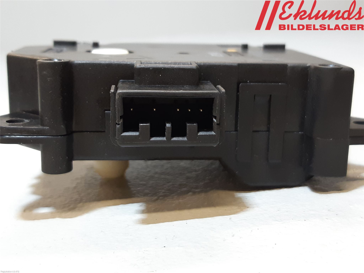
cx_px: 182
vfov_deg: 53.1
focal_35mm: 26
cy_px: 136
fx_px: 273
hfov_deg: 67.3
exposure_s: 1/50
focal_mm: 3.93
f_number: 1.7
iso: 160
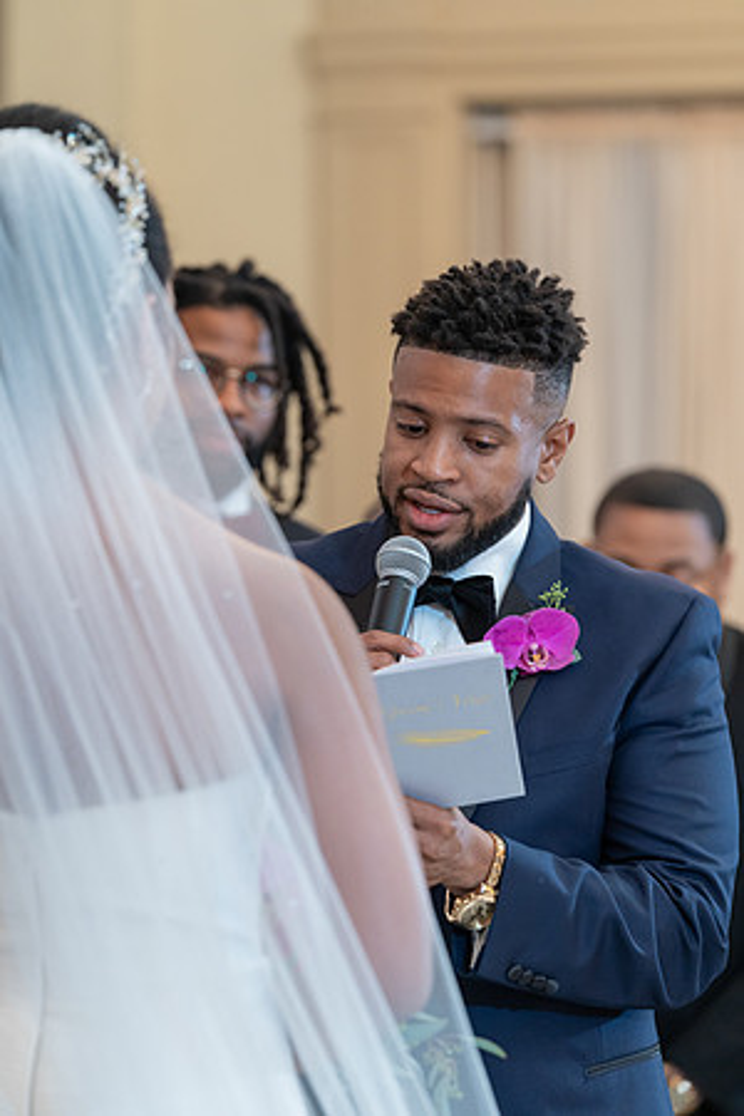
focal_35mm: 197
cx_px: 372
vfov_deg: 10.4
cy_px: 558
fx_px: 6107
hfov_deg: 7.0
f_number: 4
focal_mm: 197
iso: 2000
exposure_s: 1/100
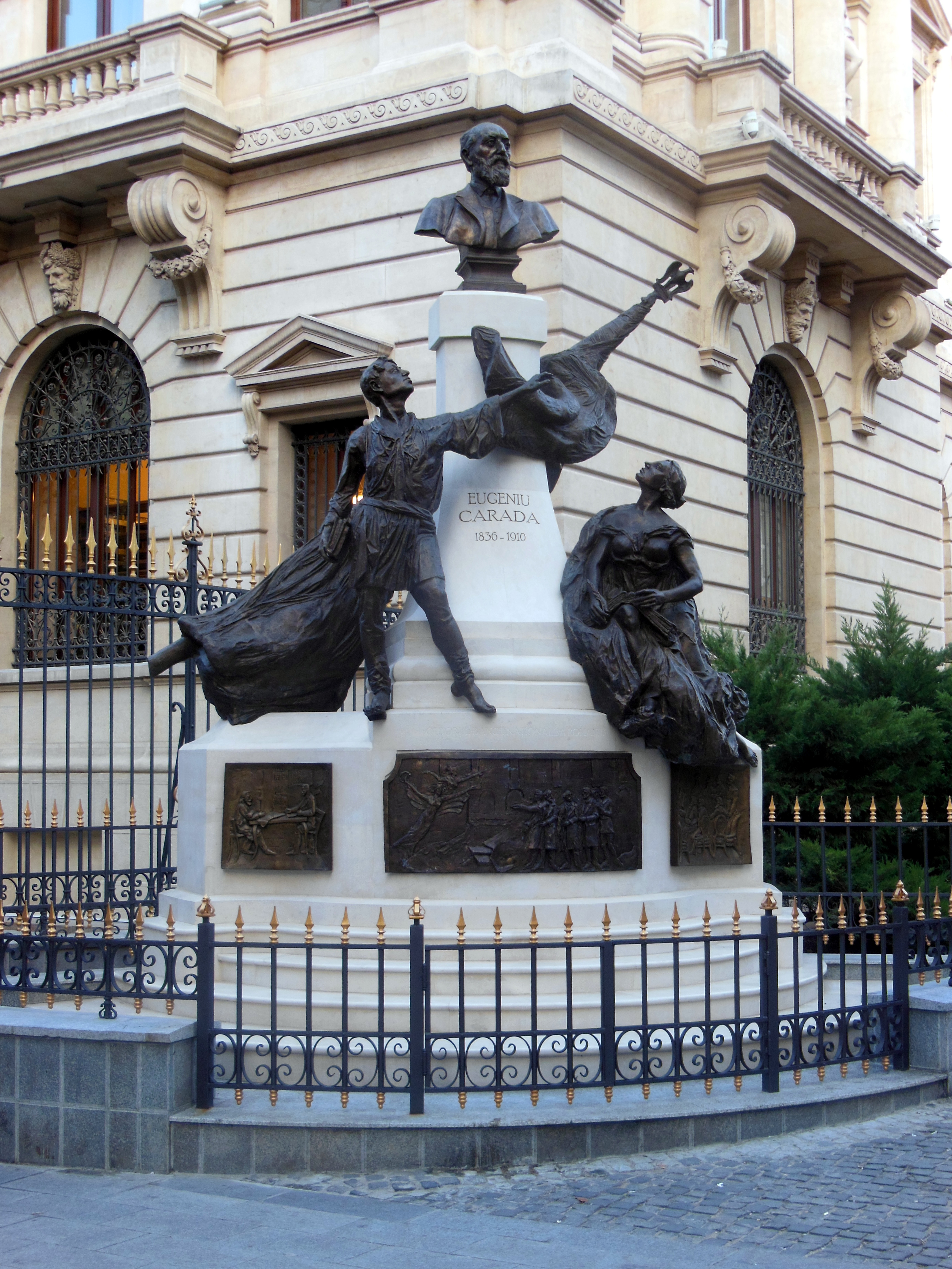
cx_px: 476
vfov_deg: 36.8
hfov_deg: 28.0
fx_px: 1907
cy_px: 634
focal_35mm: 52
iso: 125
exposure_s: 1/40
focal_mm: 9.3
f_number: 4.7
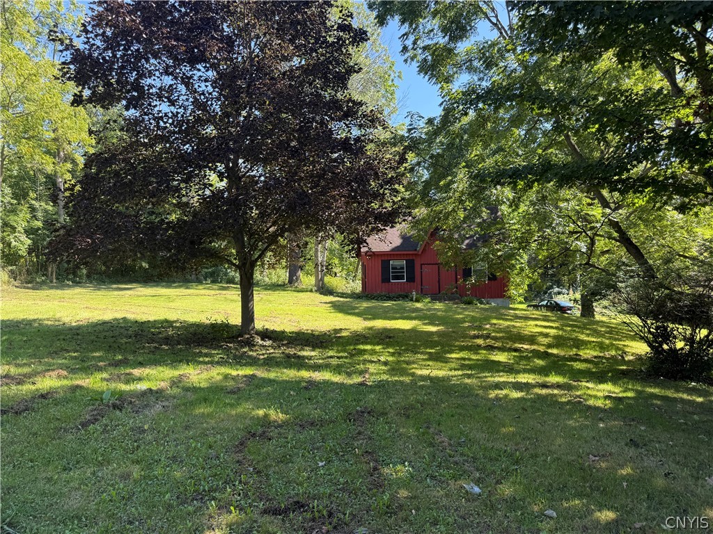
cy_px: 267
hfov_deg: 71.6
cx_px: 356
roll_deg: +0.1
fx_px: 494
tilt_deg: +0.3
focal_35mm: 24
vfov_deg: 56.8
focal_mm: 6.76
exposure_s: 1/481
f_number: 1.78
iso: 80
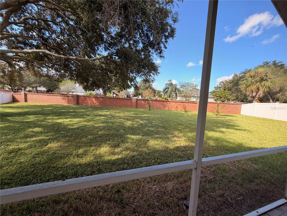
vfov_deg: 85.7
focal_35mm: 14
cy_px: 108
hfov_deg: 102.1
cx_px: 144
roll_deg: -2.3
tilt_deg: -4.2
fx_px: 116
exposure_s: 1/229
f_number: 2.2
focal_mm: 2.22
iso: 40
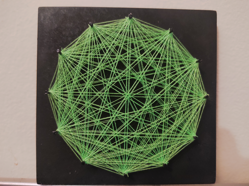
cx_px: 124
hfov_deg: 69.4
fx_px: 180
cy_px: 93
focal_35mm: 25
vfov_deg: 54.8
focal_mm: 5.43
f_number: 1.89
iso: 1313
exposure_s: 1/20
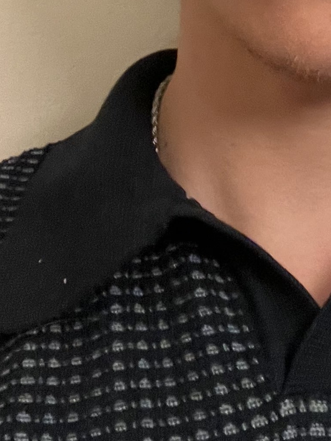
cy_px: -206
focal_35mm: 91
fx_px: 1160
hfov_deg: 15.9
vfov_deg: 19.1
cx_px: 342
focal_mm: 2.71
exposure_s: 1/40
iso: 400
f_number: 2.2
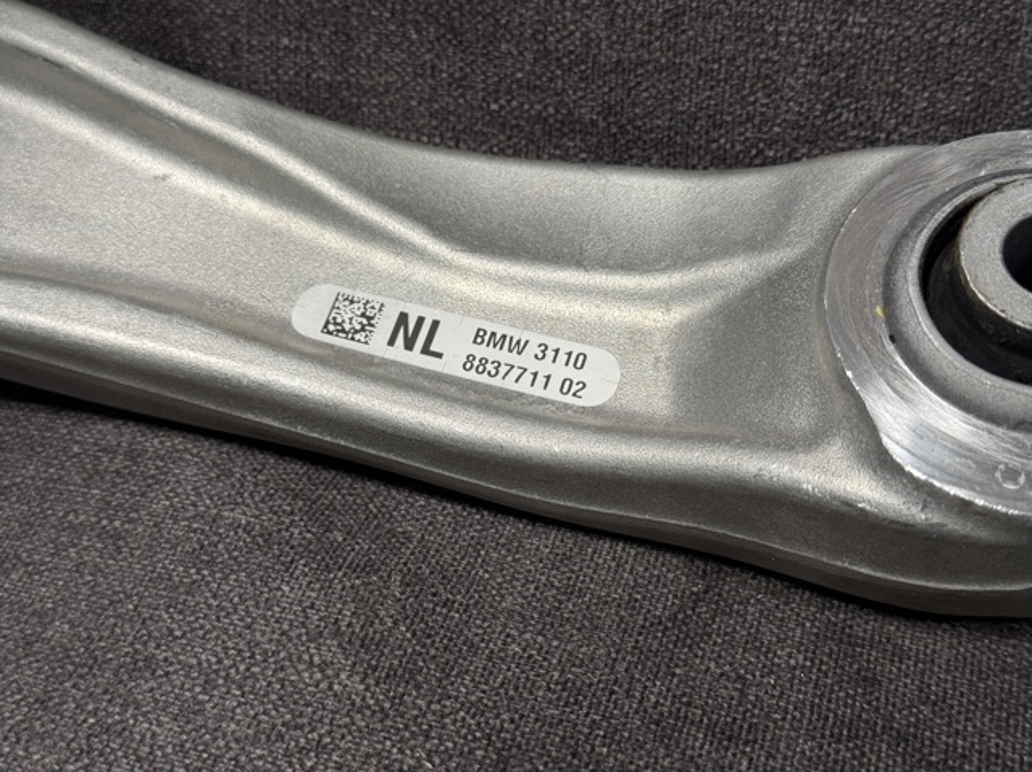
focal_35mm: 48
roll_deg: +4.9
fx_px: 1430
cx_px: 516
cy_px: 386
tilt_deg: -43.9
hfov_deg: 39.7
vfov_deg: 30.2
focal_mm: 6.76
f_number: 1.78
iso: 100
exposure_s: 1/74
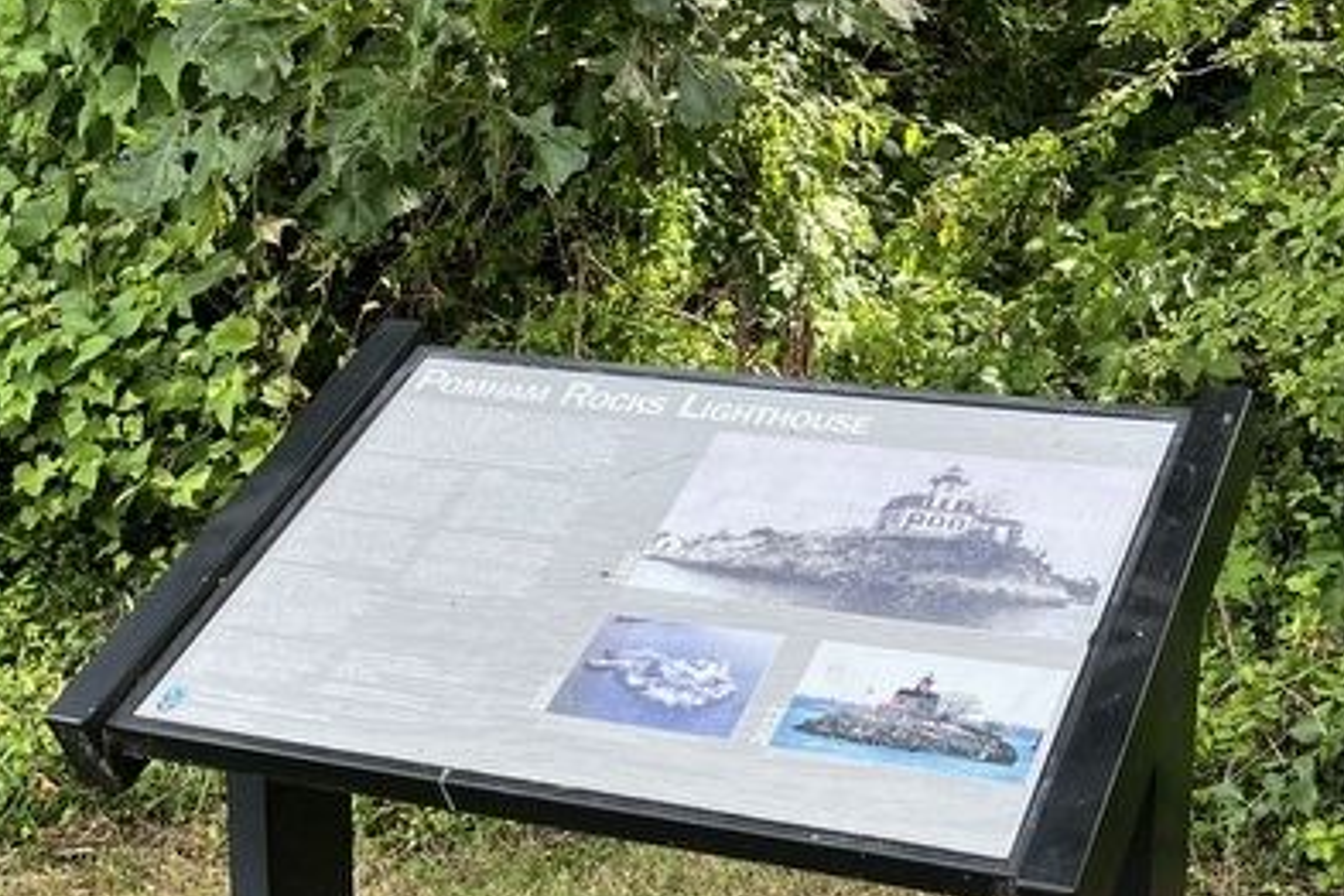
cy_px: 598
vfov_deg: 24.5
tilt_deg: -13.4
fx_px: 2053
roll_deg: -1.4
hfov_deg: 35.9
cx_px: 882
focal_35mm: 55
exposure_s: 1/267
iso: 40
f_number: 1.6
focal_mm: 5.1
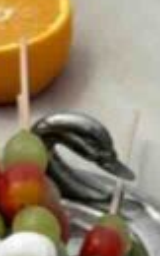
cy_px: 644
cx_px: 69
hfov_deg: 3.0
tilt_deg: -38.5
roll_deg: +3.1
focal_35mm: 433
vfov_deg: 4.7
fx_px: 3028
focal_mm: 5.96
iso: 25
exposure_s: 1/6369
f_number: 1.6
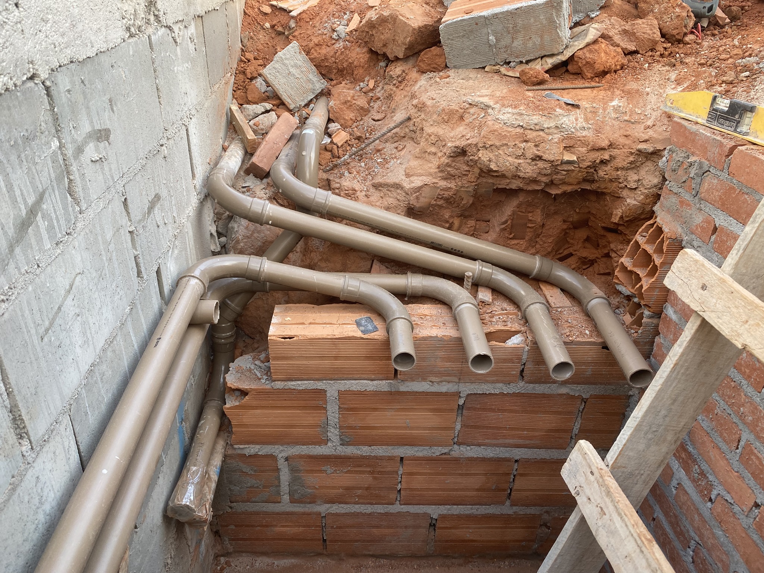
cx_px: 382
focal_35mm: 26
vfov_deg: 53.1
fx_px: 574
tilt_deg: -29.5
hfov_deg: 67.3
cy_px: 286
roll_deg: -1.6
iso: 64
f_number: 1.8
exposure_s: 1/121
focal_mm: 4.25
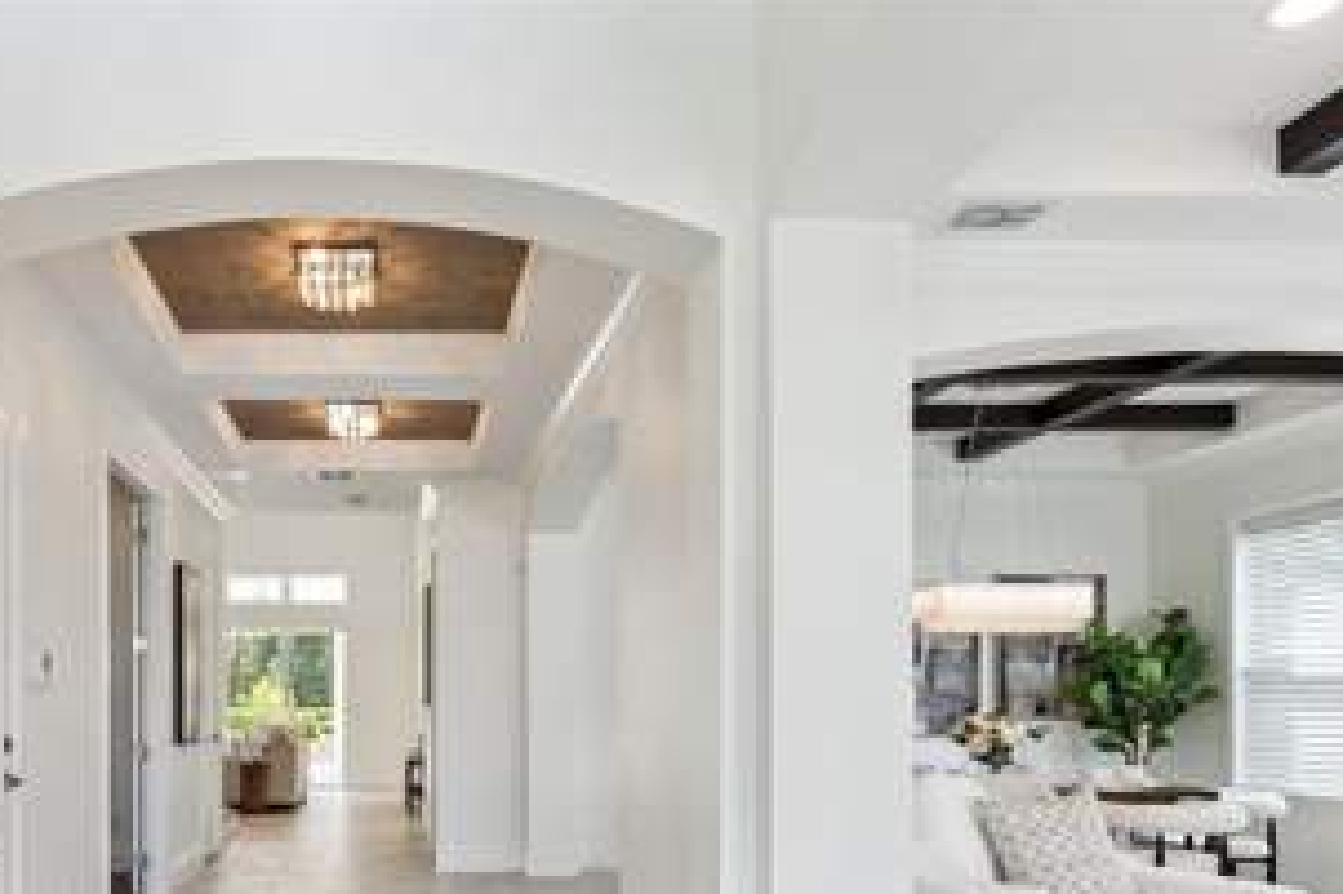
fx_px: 1007
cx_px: 396
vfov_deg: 45.8
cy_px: 696
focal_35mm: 27
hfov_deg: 64.7
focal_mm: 17
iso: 800
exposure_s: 1/60
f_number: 10
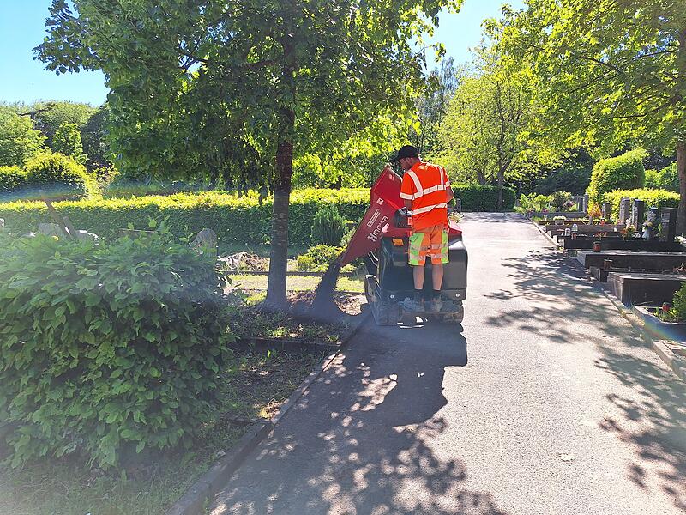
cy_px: 258
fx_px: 456
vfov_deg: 58.9
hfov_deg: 73.9
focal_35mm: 23
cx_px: 343
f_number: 1.8
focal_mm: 5.54
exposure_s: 1/943
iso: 40
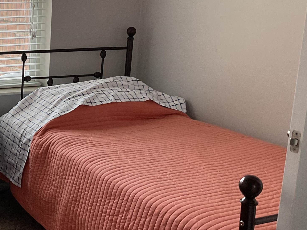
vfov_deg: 24.0
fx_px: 541
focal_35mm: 61
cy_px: 113
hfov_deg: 29.3
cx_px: -12
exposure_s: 1/60
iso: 40
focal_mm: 3
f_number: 1.8
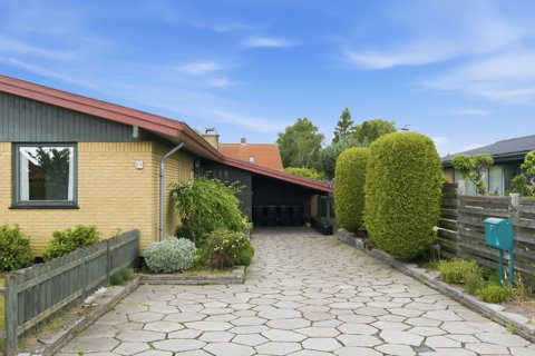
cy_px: 178
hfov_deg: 55.8
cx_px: 268
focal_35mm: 34
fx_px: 505
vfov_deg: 38.9
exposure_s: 1/80
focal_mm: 22.9
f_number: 8
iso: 200
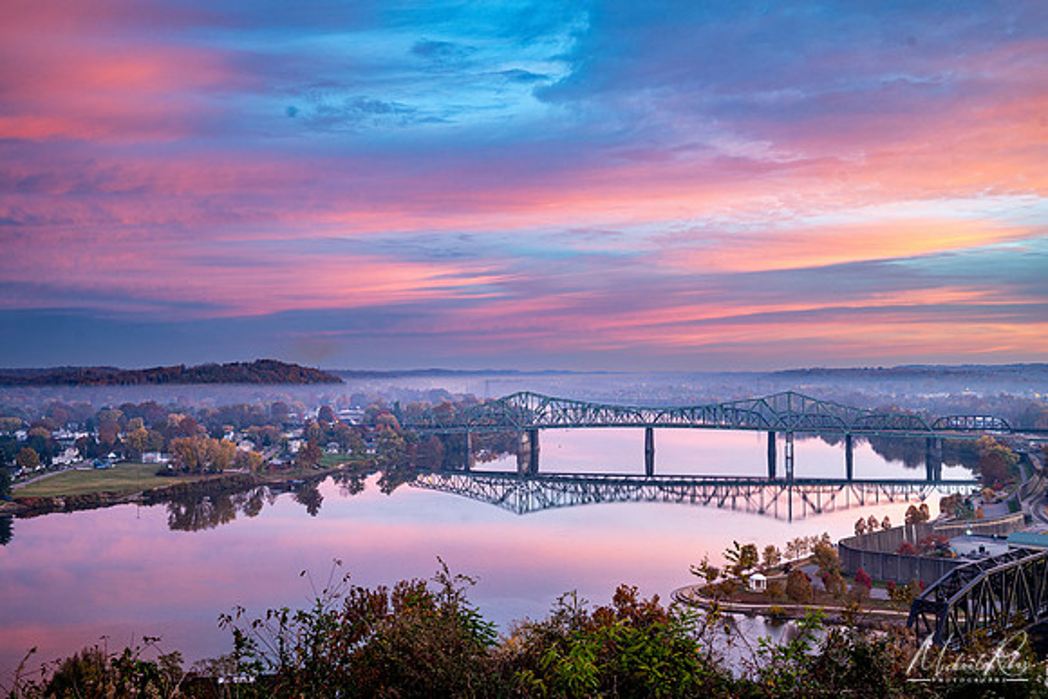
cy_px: 350
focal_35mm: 37
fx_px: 1070
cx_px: 524
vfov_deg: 36.2
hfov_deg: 52.2
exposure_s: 1/2.5
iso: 100
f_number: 11
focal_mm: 24.5
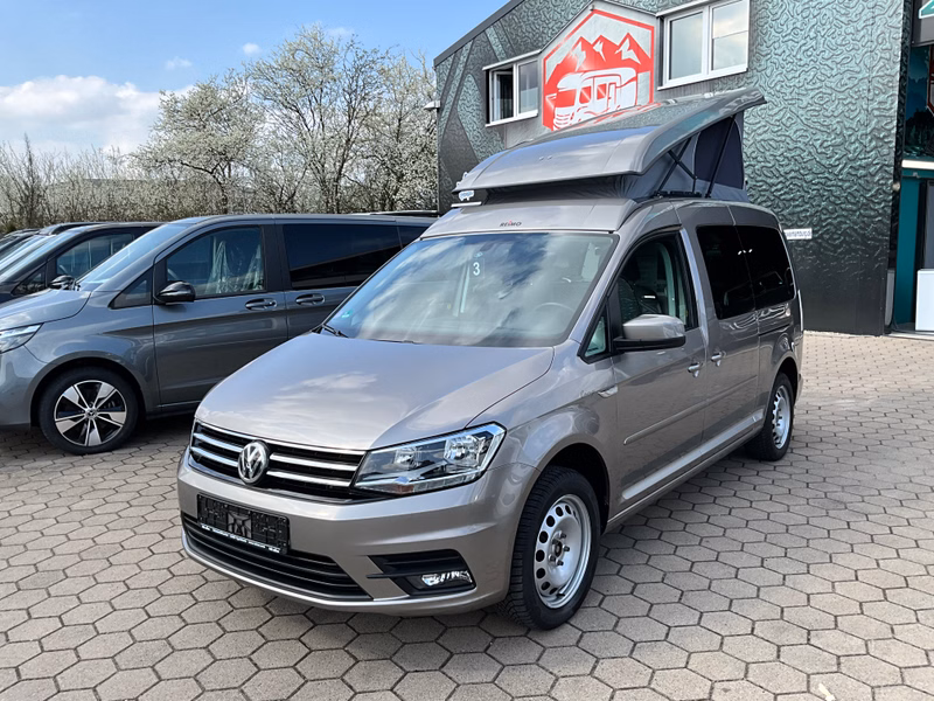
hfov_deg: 61.7
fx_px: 782
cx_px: 467
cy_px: 350
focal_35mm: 29
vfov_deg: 48.2
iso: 25
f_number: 1.8
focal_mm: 3
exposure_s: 1/869
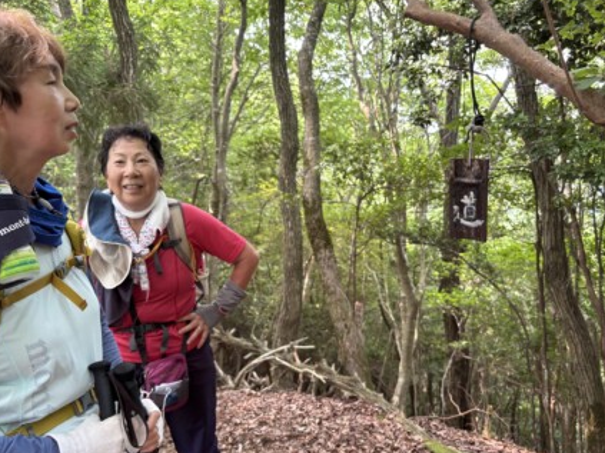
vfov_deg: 46.7
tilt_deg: -11.5
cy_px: 243
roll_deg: +1.2
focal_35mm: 30
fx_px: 524
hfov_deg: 60.0
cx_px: 297
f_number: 1.6
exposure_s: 1/95
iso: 125
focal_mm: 5.96
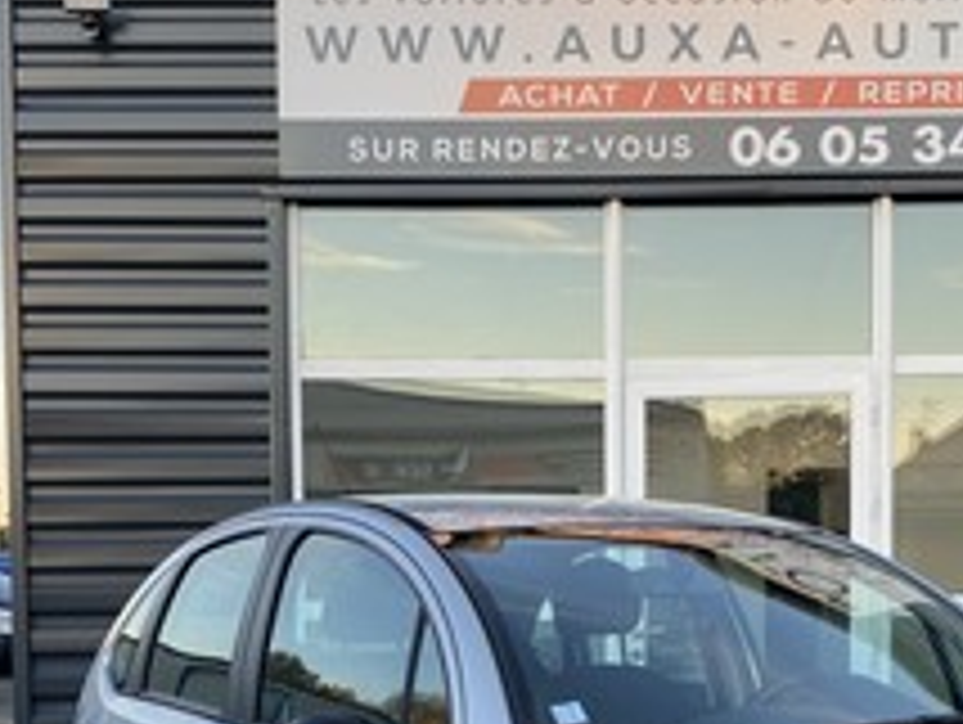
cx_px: 531
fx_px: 1727
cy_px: 645
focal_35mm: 62
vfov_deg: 23.1
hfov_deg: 31.1
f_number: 1.8
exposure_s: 1/129
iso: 32
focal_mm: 4.25
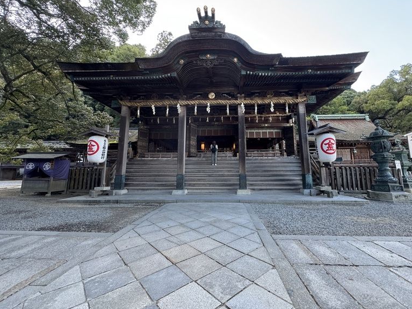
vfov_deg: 81.6
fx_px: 178
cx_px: 219
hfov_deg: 98.1
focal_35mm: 15
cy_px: 144
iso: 160
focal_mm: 2.22
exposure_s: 1/99
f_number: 2.2
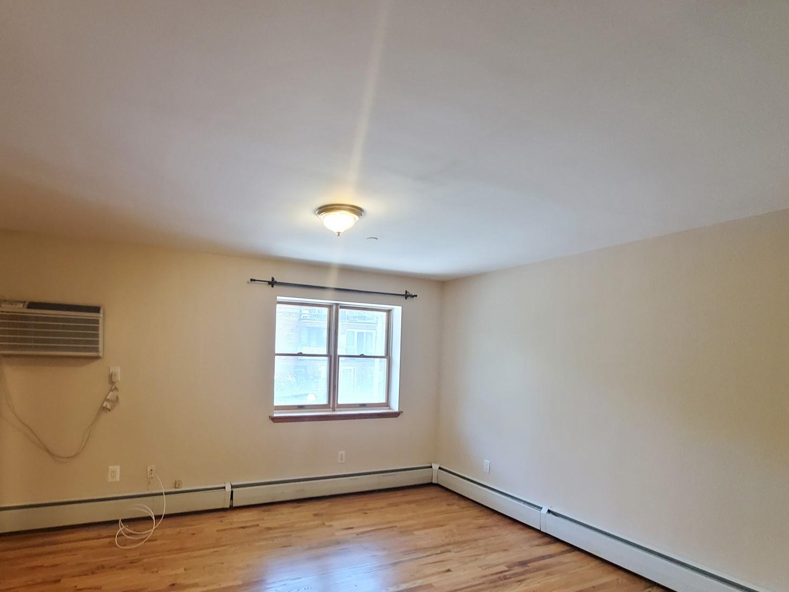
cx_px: 335
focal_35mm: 18
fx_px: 410
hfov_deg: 87.1
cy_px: 375
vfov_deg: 70.3
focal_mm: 1.8
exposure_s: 1/59
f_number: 2.2
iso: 500
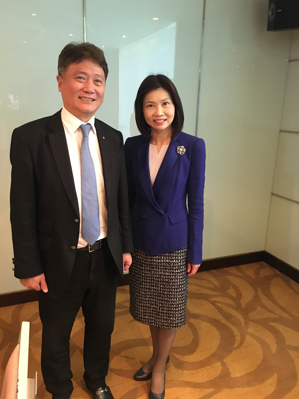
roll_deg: -2.2
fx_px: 334
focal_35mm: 29
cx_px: 150
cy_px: 200
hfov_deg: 48.2
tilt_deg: -14.4
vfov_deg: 61.7
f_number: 2.2
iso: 320
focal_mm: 4.15
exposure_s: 1/15
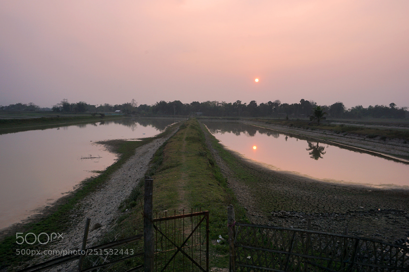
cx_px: 204
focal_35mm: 30
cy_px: 136
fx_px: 341
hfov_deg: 61.9
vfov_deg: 43.6
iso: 100
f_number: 14
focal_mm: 20
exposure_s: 1/50
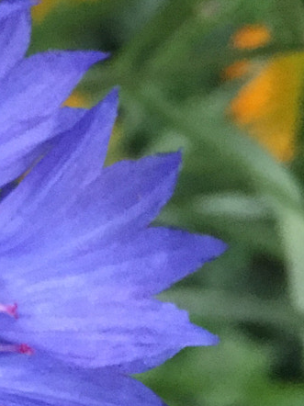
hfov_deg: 12.9
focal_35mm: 105
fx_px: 1231
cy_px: 313
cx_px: -217
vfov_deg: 18.6
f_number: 2.2
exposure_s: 1/17
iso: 250
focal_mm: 4.15
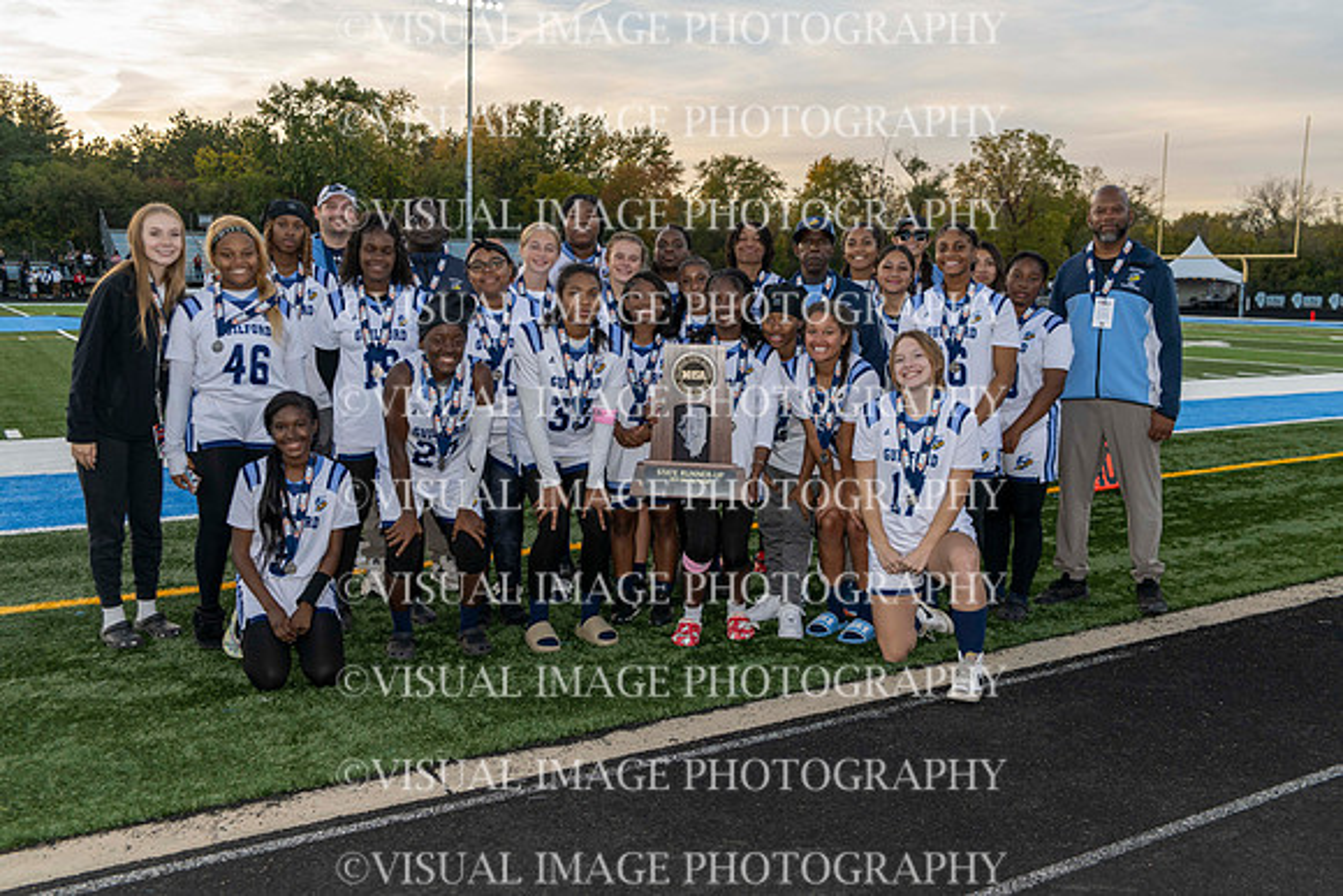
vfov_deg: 41.1
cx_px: 672
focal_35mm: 32
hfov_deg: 58.7
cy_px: 448
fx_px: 1194
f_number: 4
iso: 200
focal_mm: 32
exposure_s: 1/250
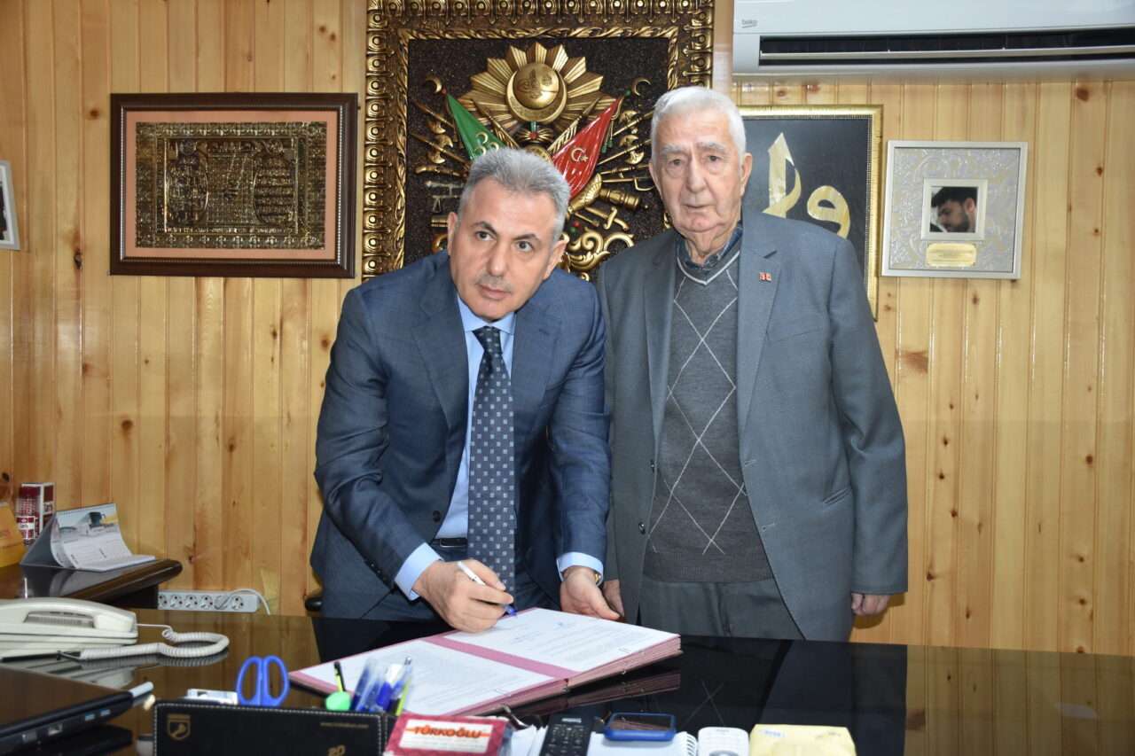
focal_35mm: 36
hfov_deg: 53.1
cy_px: 378
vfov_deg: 36.9
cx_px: 568
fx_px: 1135
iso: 900
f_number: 3.8
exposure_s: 1/60
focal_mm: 24
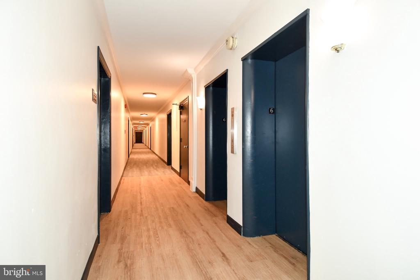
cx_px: 210
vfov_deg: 67.4
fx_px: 210
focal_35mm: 18
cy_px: 140
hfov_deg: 90.0
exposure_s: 1/60
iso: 1100
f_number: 4
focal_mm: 12
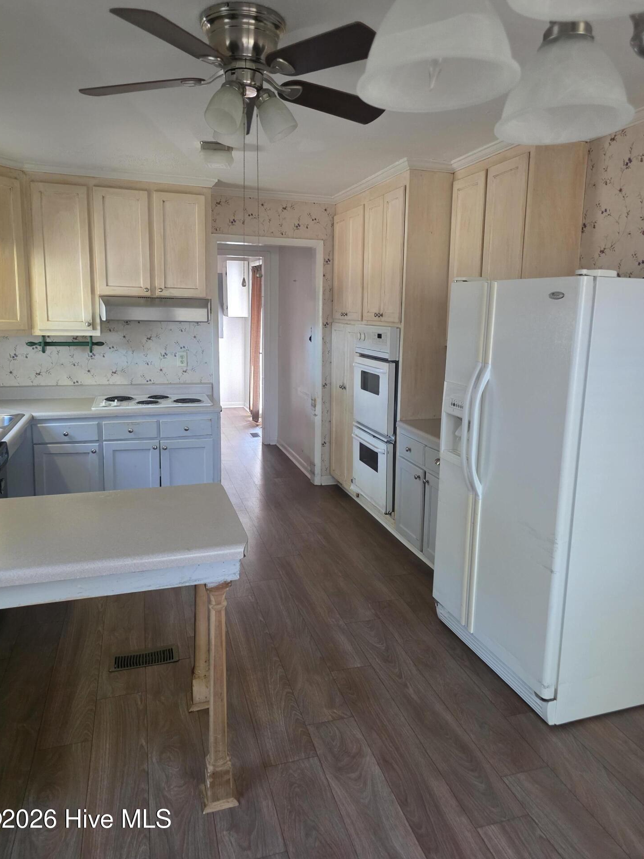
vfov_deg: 71.6
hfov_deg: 56.8
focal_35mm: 24
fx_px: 595
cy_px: 412
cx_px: 316
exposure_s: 1/120
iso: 640
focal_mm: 6.3
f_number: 1.7
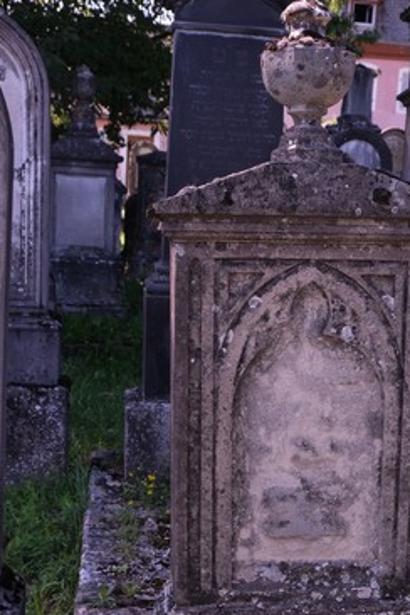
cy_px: 459
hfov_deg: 22.8
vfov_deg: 33.3
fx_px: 1008
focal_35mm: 59
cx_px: 304
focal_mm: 24.3
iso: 1000
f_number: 5.6
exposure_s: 1/750
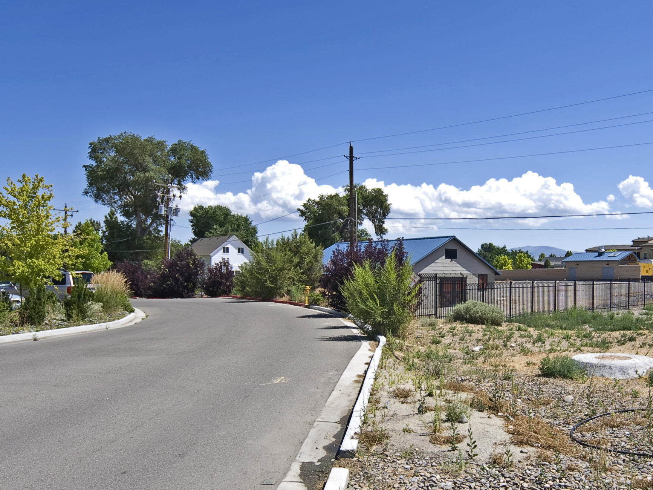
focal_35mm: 30
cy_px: 295
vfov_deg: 46.5
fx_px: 566
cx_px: 452
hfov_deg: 58.2
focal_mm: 12
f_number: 8
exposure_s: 1/250
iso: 100
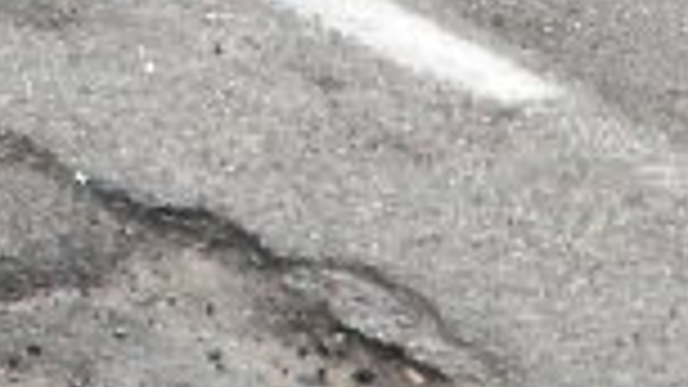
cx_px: -1529
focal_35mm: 263
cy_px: 945
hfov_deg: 7.1
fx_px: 4797
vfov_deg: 4.5
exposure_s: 1/500
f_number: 3.7
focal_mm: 6.4
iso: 100
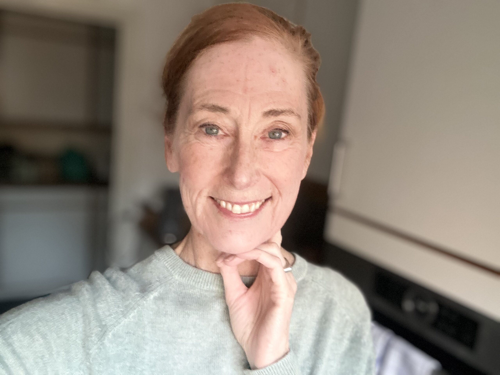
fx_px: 433
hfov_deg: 60.0
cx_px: 250
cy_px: 188
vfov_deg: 46.8
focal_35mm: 30
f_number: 1.9
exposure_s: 1/60
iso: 200
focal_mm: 2.69
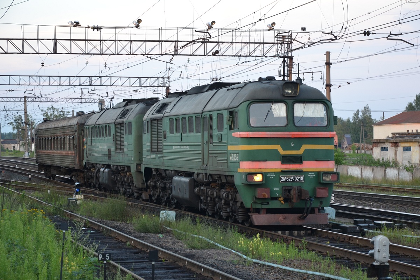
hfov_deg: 20.6
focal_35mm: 99
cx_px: 210
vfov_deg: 13.8
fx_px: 1155
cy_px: 140
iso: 400
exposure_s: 1/60
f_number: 5.3
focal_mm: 66
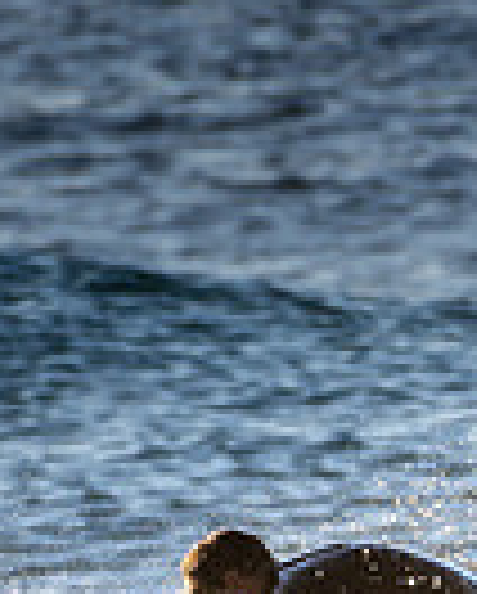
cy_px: 808
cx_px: 279
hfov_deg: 0.5
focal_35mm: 3089
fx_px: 54385
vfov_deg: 0.6
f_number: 5.6
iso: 160
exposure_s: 1/640
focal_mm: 500
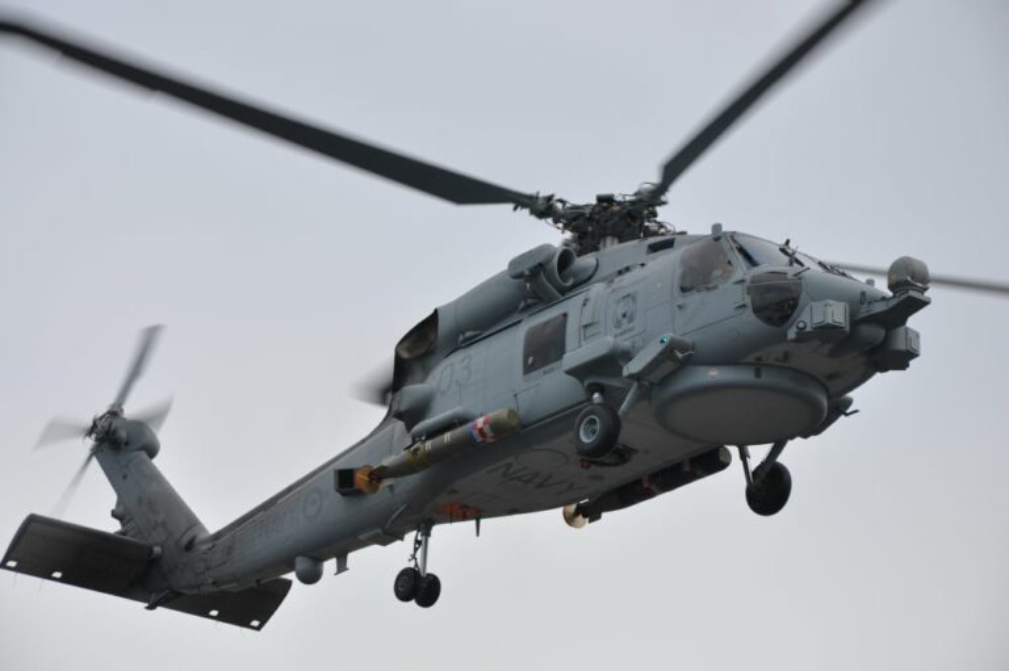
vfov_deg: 8.7
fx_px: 4411
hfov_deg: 13.0
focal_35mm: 158
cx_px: 504
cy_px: 336
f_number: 10
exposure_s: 1/400
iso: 200
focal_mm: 105
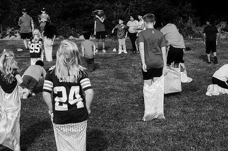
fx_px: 521
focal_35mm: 82
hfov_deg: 24.7
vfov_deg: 16.5
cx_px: 114
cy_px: 76
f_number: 8
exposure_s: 1/250
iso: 110
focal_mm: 55
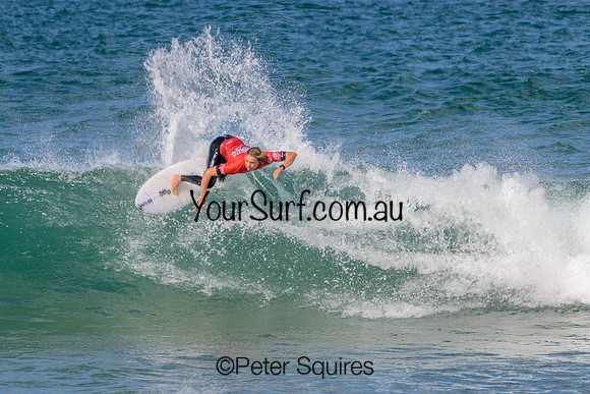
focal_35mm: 1001
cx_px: 295
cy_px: 197
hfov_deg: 2.1
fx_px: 16409
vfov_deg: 1.4
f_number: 11
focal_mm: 1000
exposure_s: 1/250
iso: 110
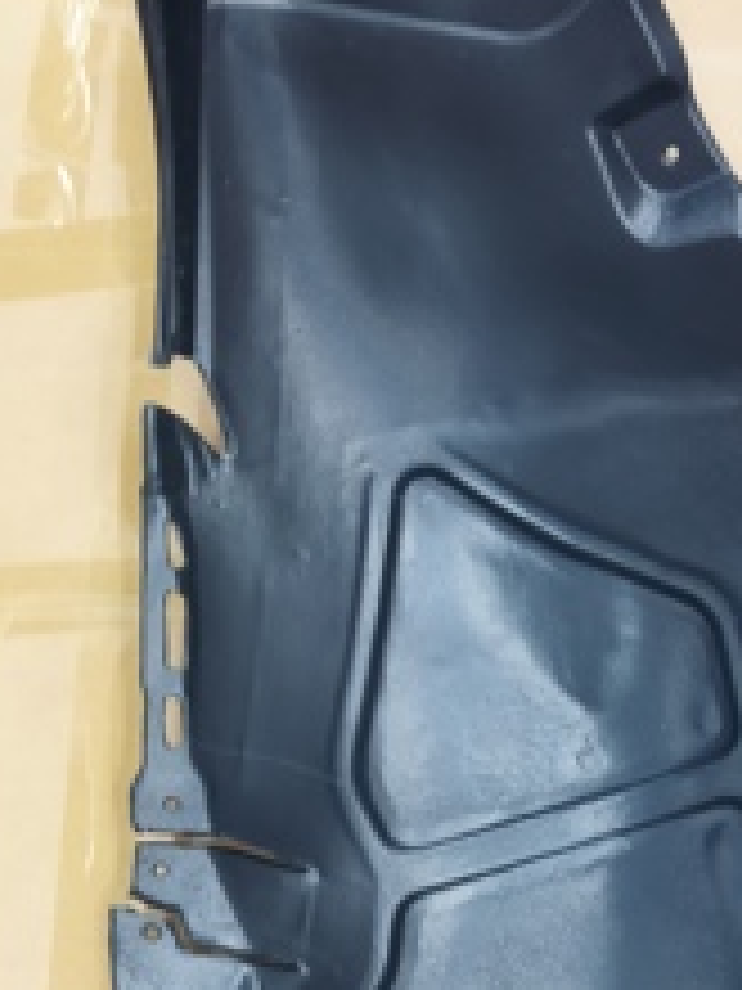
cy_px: 760
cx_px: 508
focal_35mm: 59
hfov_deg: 24.7
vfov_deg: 32.0
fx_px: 1686
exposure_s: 1/33
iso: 359
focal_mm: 4.71
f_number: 1.79
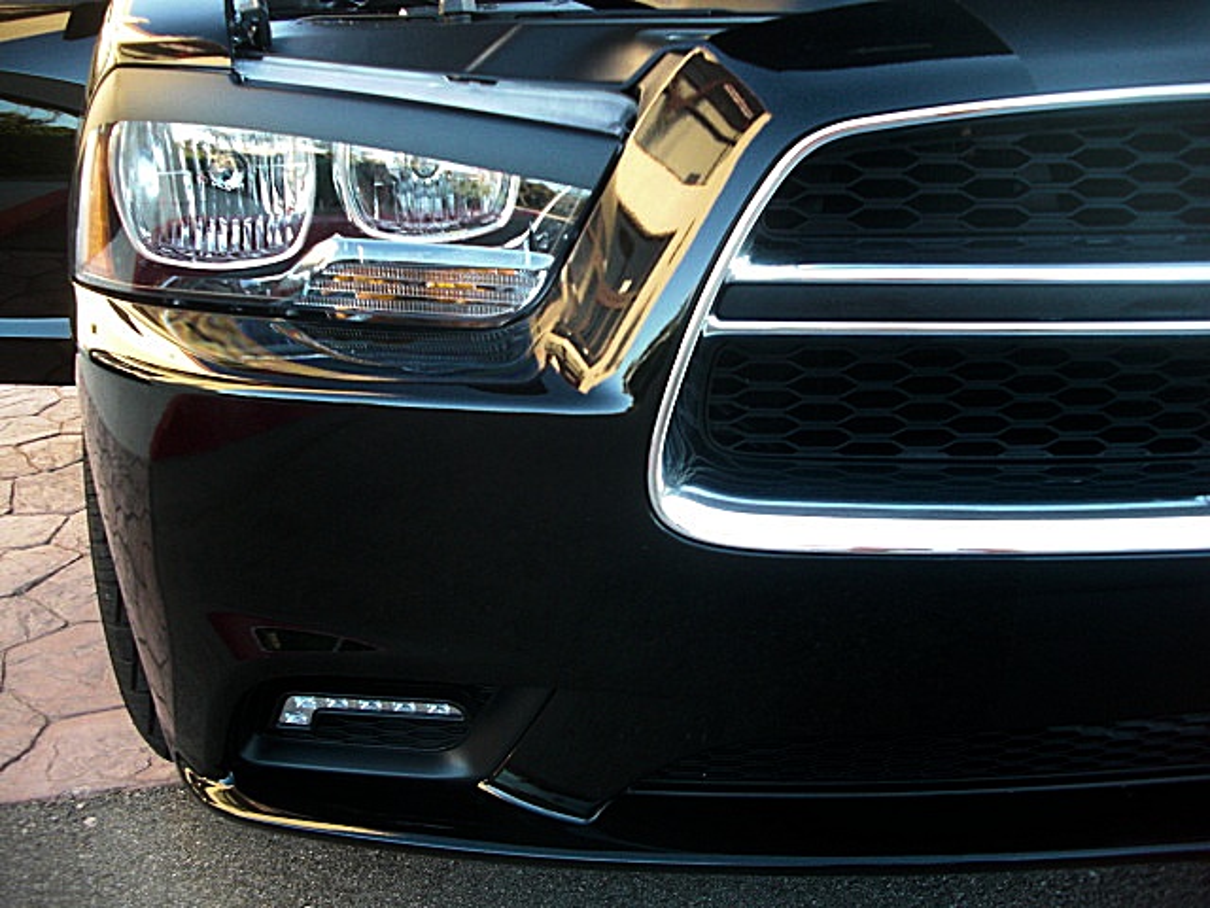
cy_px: 454
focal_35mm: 36
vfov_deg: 39.7
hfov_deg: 51.4
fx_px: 1258
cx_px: 605
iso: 200
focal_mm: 6.3
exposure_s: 1/80
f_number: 2.8
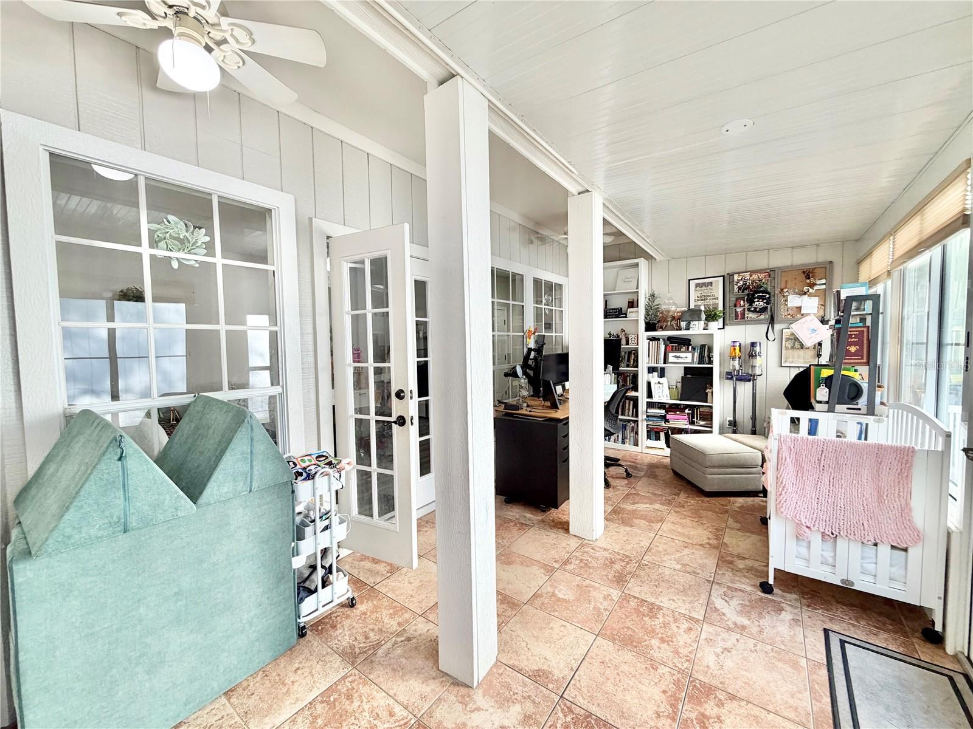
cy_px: 364
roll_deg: +1.3
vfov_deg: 85.7
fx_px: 394
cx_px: 486
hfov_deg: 102.1
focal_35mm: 14
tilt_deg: -2.5
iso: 200
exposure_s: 1/120
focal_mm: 2.22
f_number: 2.2
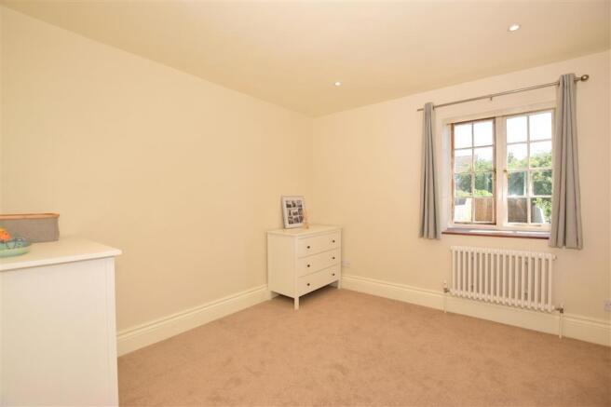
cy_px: 204
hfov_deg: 100.4
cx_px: 306
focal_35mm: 15
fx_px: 255
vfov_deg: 77.3
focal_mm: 10
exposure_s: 1/200
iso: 400
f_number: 11
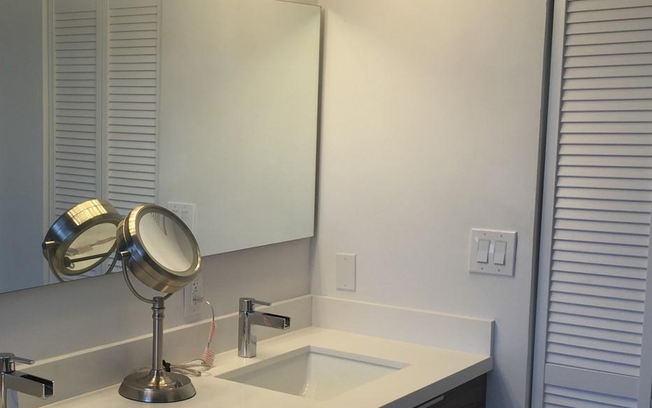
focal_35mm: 53
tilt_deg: -7.9
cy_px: 271
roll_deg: -0.4
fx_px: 942
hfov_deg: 37.0
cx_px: 145
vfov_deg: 24.3
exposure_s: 1/199
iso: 32
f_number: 2.2
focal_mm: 4.15
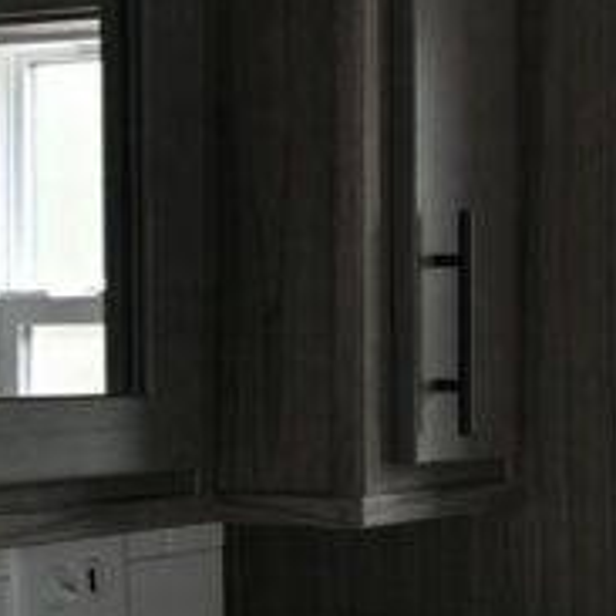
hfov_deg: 18.1
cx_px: 818
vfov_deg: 19.2
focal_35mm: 89
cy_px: 522
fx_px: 1792
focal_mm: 16
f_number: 5.6
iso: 200
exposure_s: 1/6
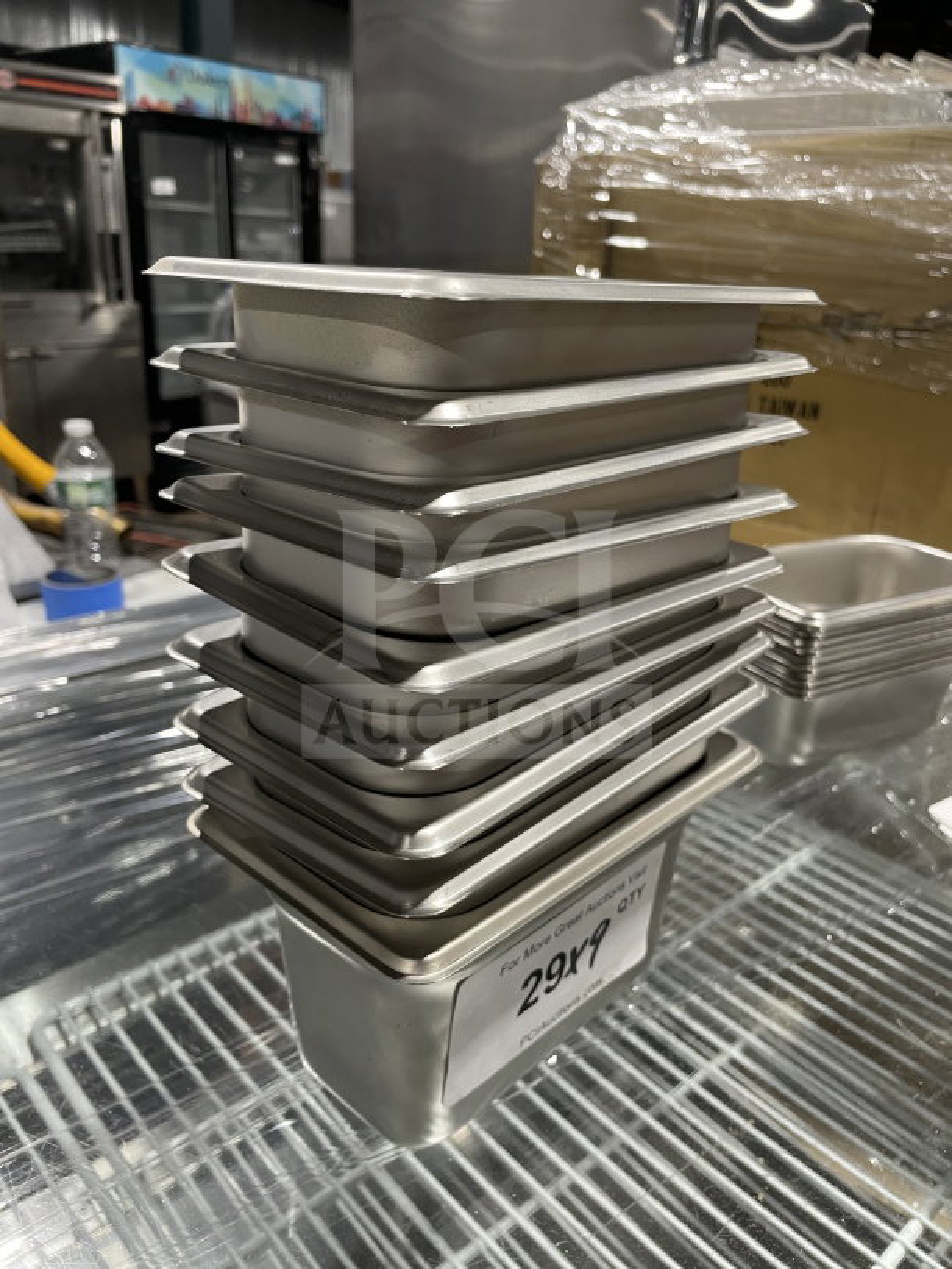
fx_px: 953
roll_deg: -2.7
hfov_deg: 53.1
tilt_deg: -19.4
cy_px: 634
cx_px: 476
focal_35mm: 26
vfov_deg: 67.3
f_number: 1.6
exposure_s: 1/70
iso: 125
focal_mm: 4.2
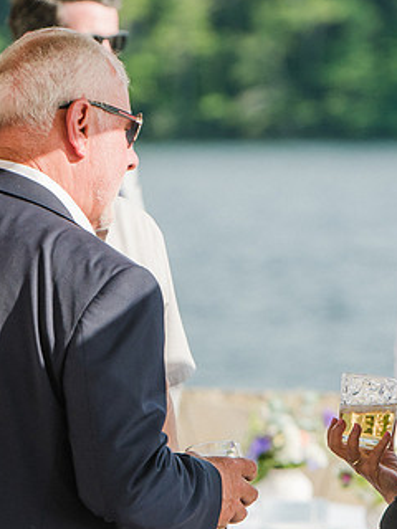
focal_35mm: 405
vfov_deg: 4.9
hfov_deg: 3.7
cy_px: 287
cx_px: 238
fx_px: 6193
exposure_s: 1/1600
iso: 200
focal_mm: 155
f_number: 4
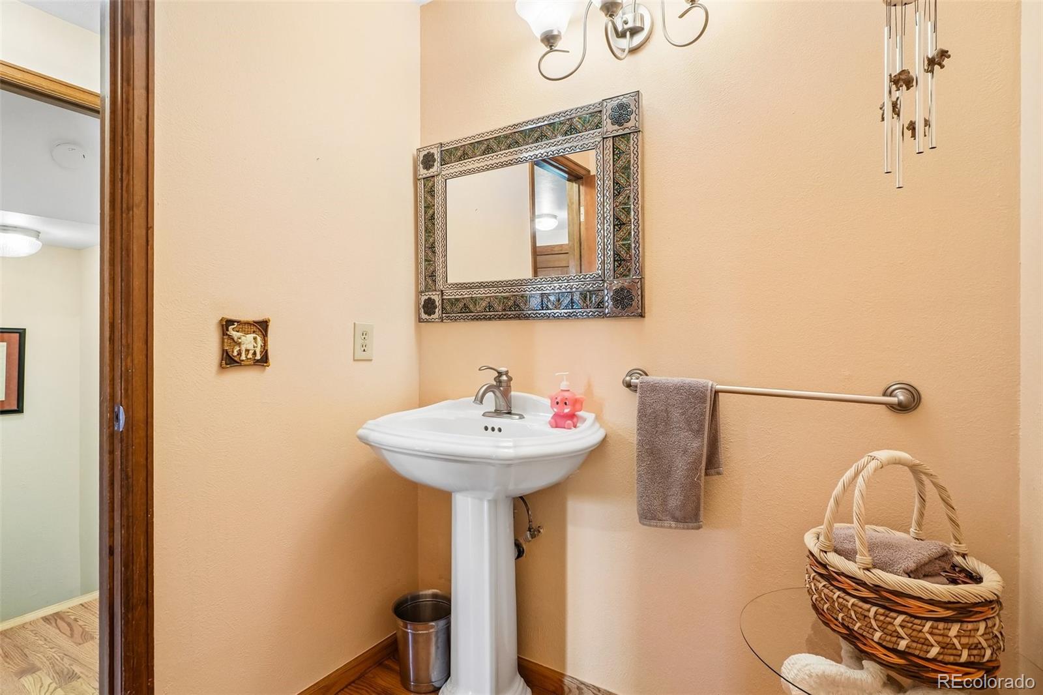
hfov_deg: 95.0
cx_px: 522
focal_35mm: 16
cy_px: 348
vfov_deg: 72.0
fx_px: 478
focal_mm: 11
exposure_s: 1/8
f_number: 8
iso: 500
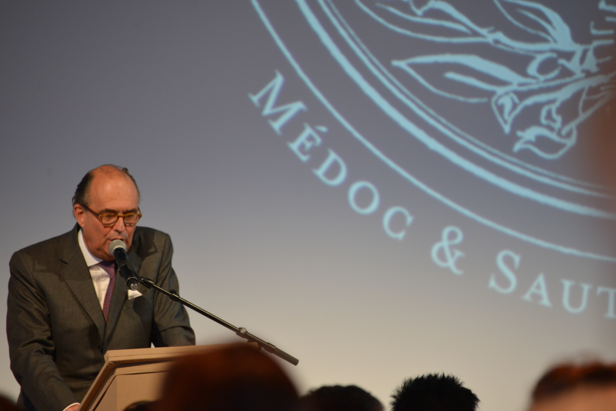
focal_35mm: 270
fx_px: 4622
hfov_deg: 7.6
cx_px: 308
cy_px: 206
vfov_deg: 5.1
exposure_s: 1/25
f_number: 5.6
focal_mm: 270
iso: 1600
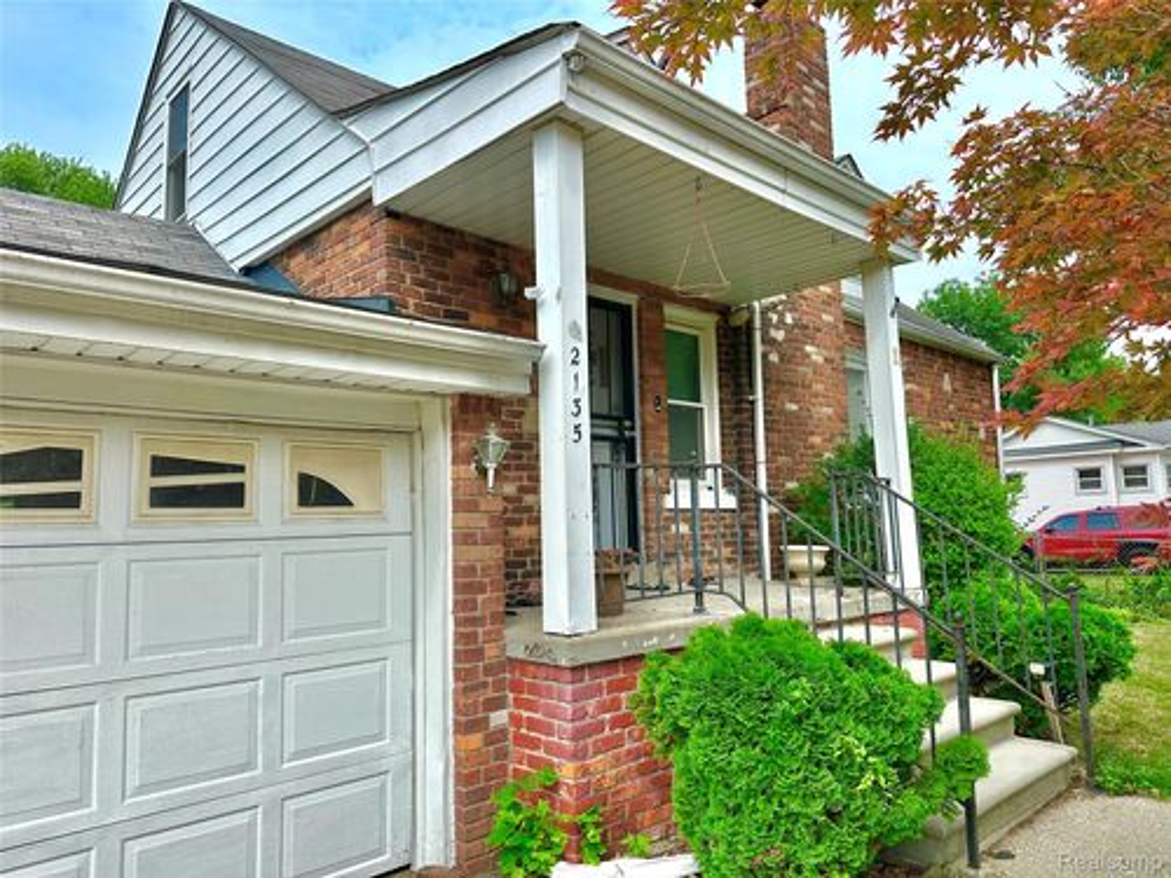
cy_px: 439
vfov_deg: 56.8
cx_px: 586
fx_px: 812
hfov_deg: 71.6
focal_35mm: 24
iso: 80
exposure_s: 1/3058
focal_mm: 6.86
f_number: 1.78
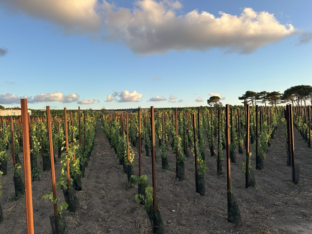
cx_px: 156
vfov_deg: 56.8
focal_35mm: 24
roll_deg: +4.7
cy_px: 117
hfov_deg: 71.6
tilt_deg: +0.7
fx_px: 216
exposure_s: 1/971
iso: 80
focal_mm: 6.86
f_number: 1.78
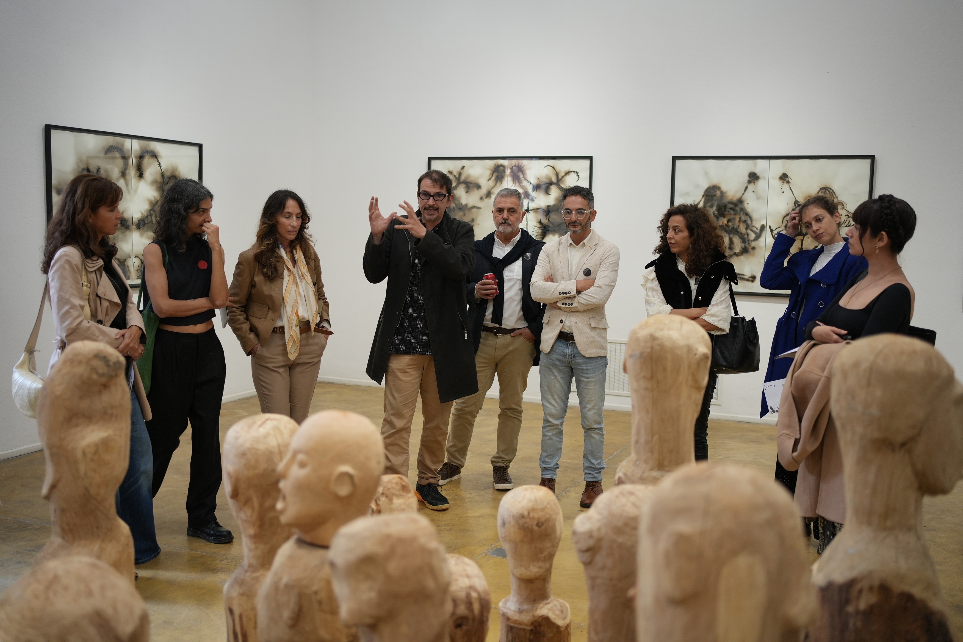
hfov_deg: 54.4
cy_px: 321
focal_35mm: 35
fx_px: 936
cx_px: 482
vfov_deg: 37.9
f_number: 2.2
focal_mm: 35
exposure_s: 1/160
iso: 800
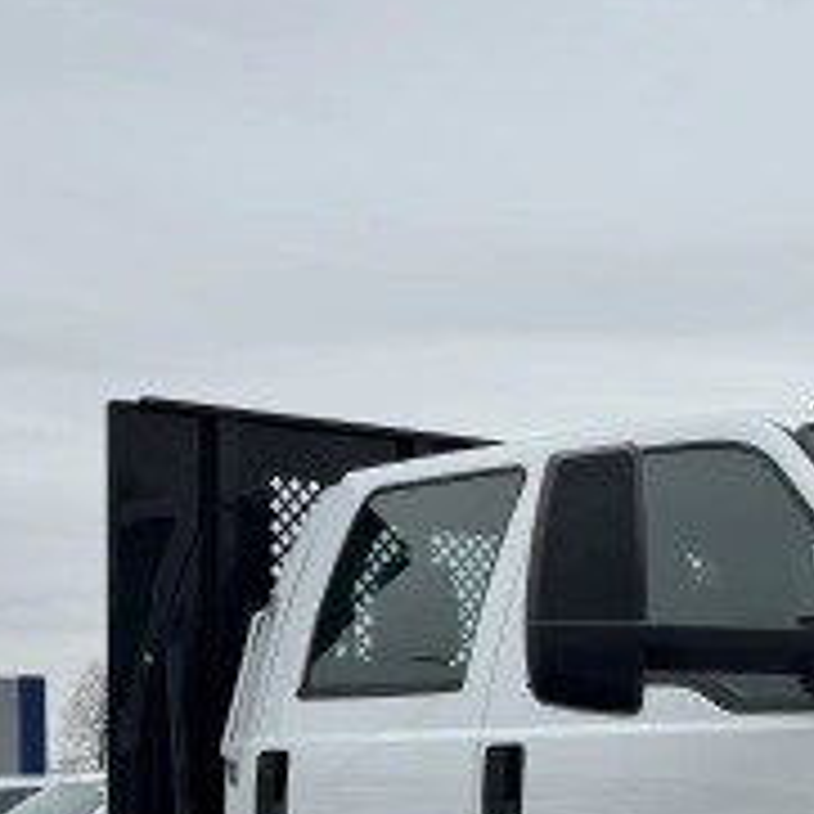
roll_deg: +1.8
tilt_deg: +1.4
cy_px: 756
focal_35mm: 94
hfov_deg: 18.2
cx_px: 747
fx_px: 2501
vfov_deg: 18.1
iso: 80
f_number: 1.78
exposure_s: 1/2959
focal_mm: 6.76
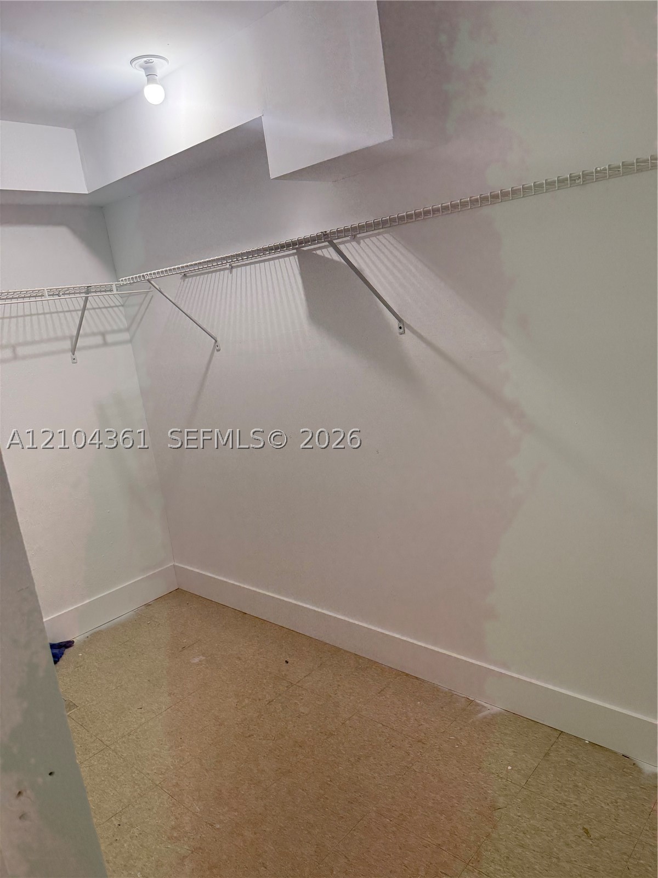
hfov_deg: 56.8
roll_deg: +7.5
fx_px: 608
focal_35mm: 24
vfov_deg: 71.6
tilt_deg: -11.4
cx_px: 329
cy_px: 439
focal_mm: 6.76
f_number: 1.78
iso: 200
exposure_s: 1/133
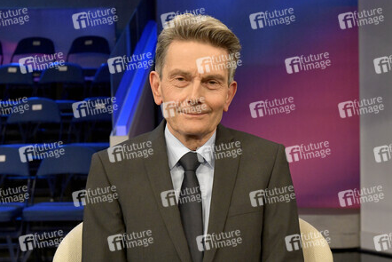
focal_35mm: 51
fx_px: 555
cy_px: 130
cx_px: 196
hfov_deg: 38.9
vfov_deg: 26.5
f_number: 6.3
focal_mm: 50
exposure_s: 1/200
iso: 2500
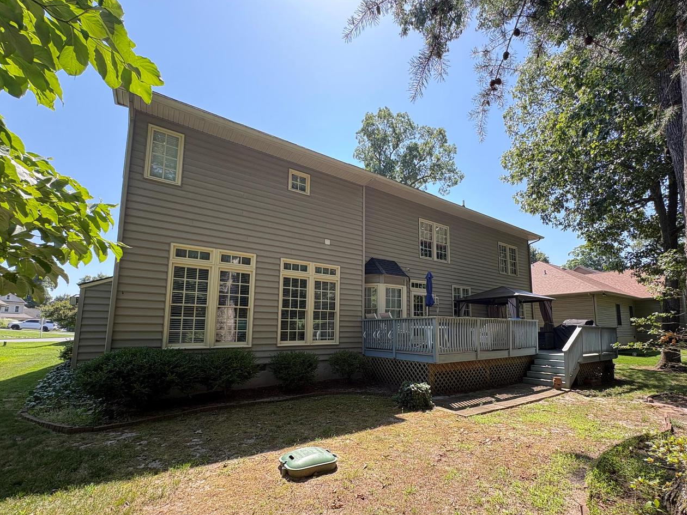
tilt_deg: +6.8
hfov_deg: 94.2
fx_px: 318
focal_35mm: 16
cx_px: 375
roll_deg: +0.7
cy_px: 292
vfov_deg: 77.7
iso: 64
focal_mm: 2.22
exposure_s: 1/238
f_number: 2.2
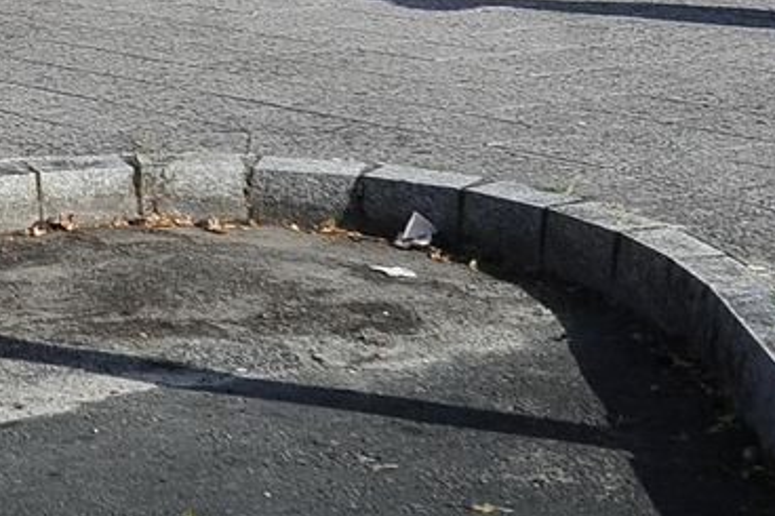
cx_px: -849
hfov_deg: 11.9
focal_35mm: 152
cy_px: -368
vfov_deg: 8.7
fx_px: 3271
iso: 160
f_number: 5.6
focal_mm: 35
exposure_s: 1/800
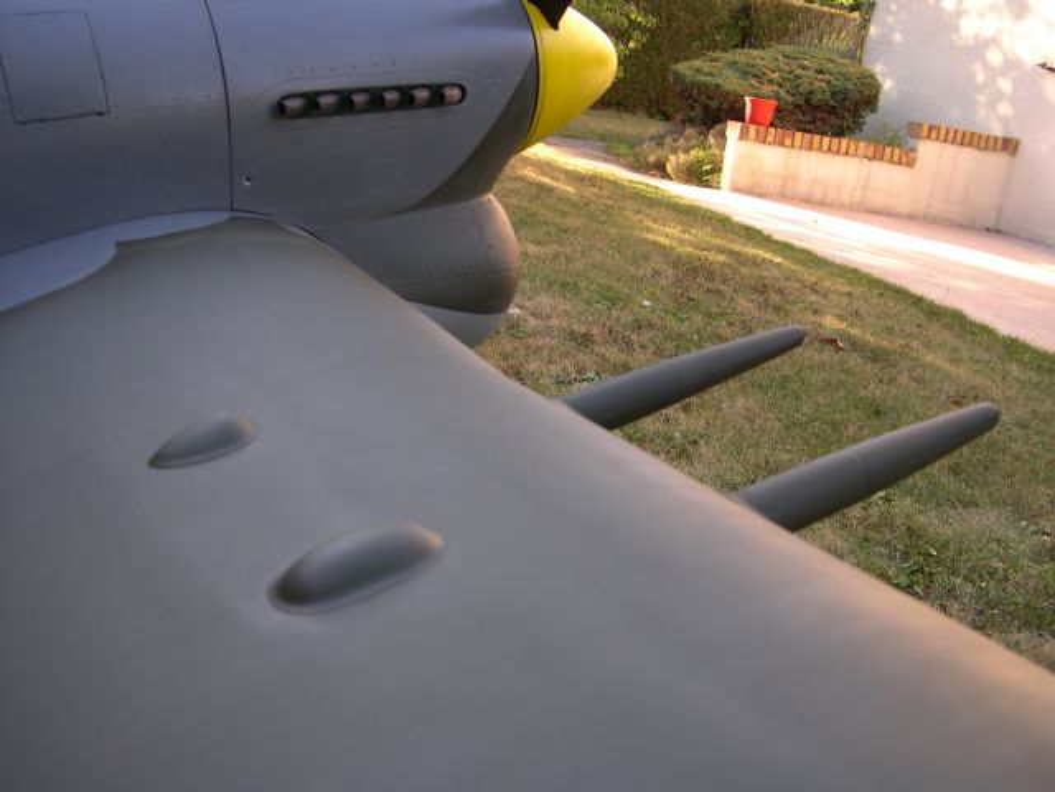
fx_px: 1158
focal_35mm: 38
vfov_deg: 37.7
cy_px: 396
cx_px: 528
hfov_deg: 49.0
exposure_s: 1/121
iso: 100
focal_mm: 8
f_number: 2.8
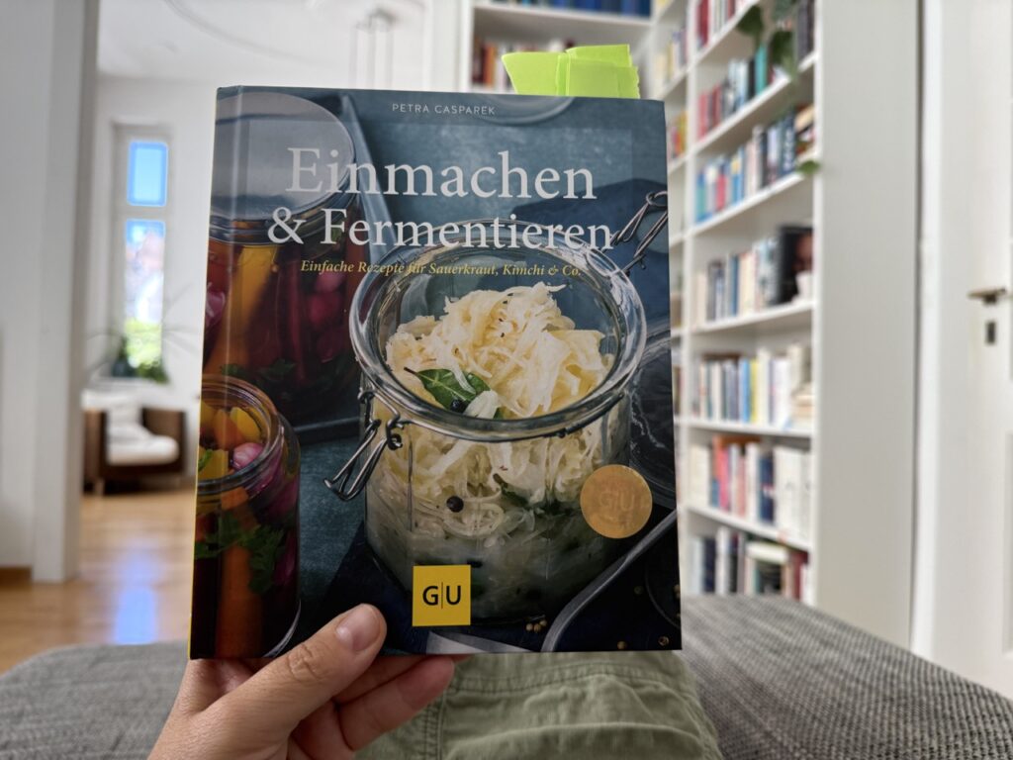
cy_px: 380
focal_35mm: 24
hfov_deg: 71.6
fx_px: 702
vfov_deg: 56.8
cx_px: 506
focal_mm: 6.76
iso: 125
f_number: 1.78
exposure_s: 1/149
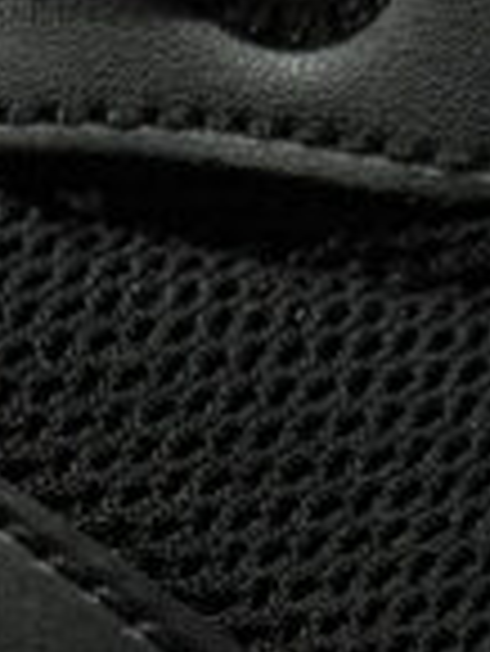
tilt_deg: -21.0
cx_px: -157
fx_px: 4975
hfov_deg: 5.6
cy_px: 926
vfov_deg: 7.4
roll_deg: +12.3
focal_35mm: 264
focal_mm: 6.76
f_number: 1.78
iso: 500
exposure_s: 1/40
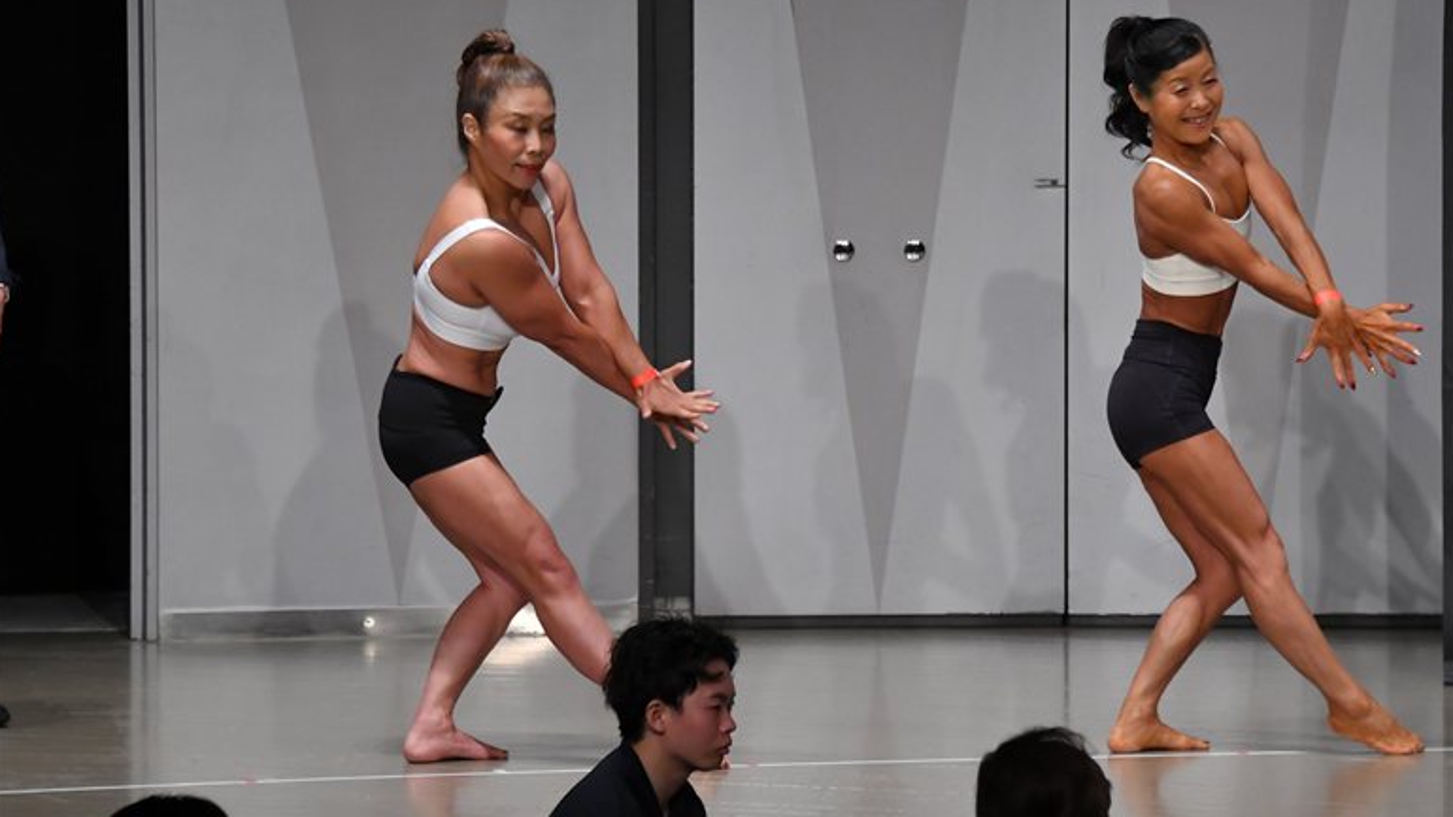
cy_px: 368
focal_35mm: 237
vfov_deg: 5.1
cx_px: 724
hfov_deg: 9.1
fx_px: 9130
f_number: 5.6
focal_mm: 150
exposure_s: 1/400
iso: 4000
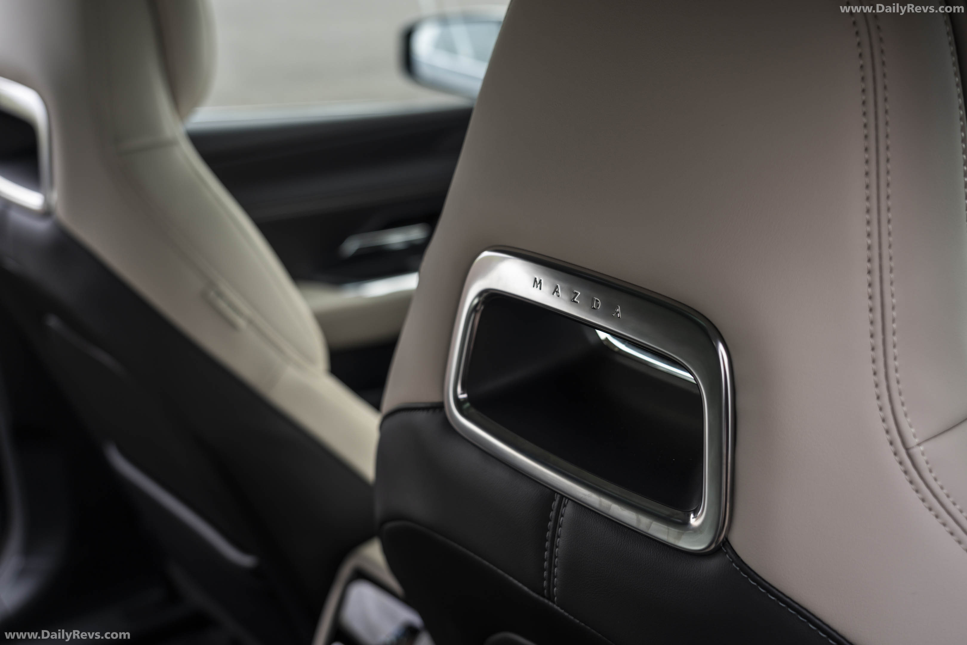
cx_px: 484
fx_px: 1182
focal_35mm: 44
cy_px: 322
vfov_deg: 30.5
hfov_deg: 44.5
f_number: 5
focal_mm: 44
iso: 50
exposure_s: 1/50
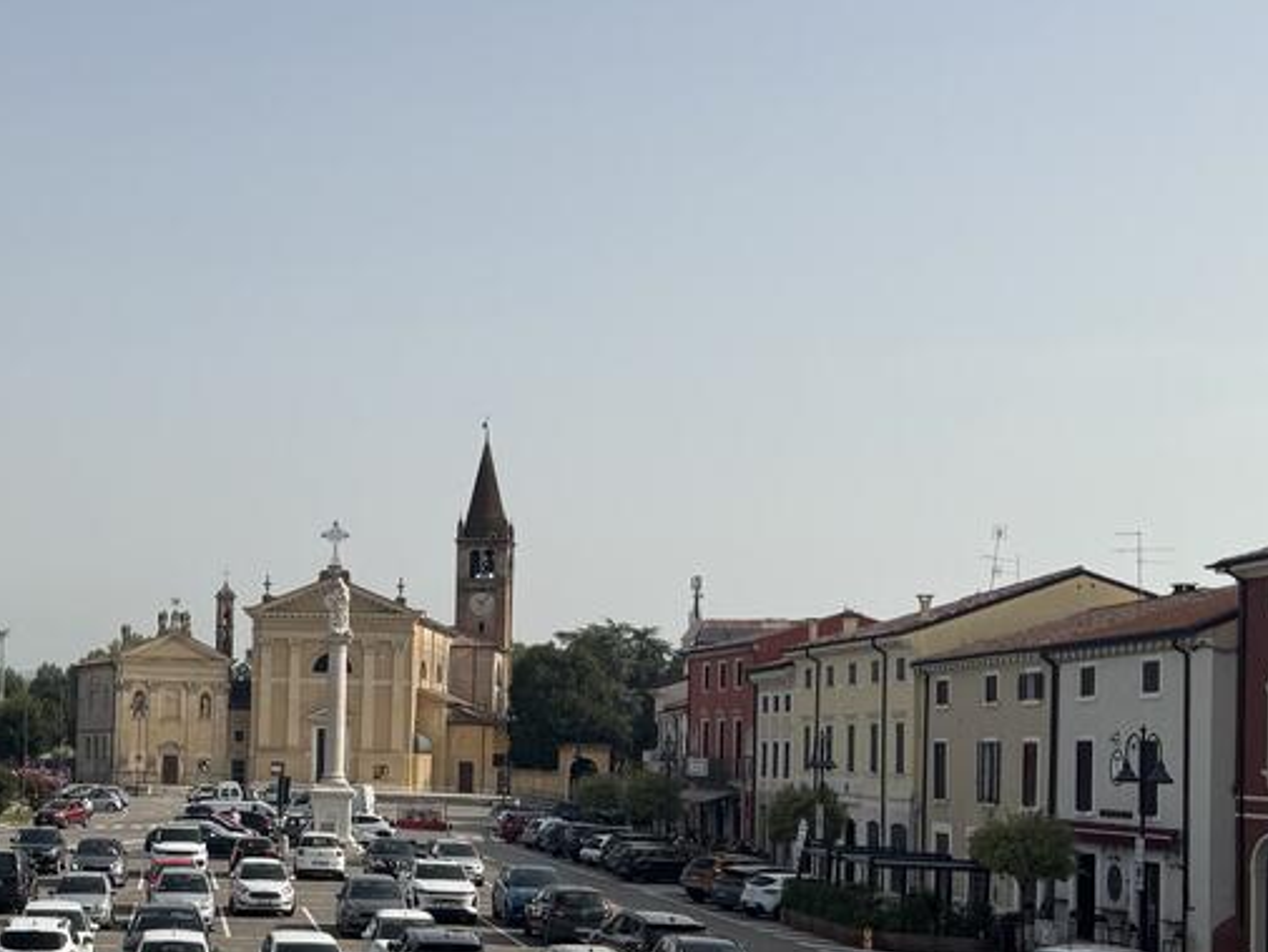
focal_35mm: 57
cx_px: 211
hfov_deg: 32.6
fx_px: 2088
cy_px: 663
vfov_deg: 25.5
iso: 80
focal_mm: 6.76
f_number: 1.78
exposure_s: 1/7092
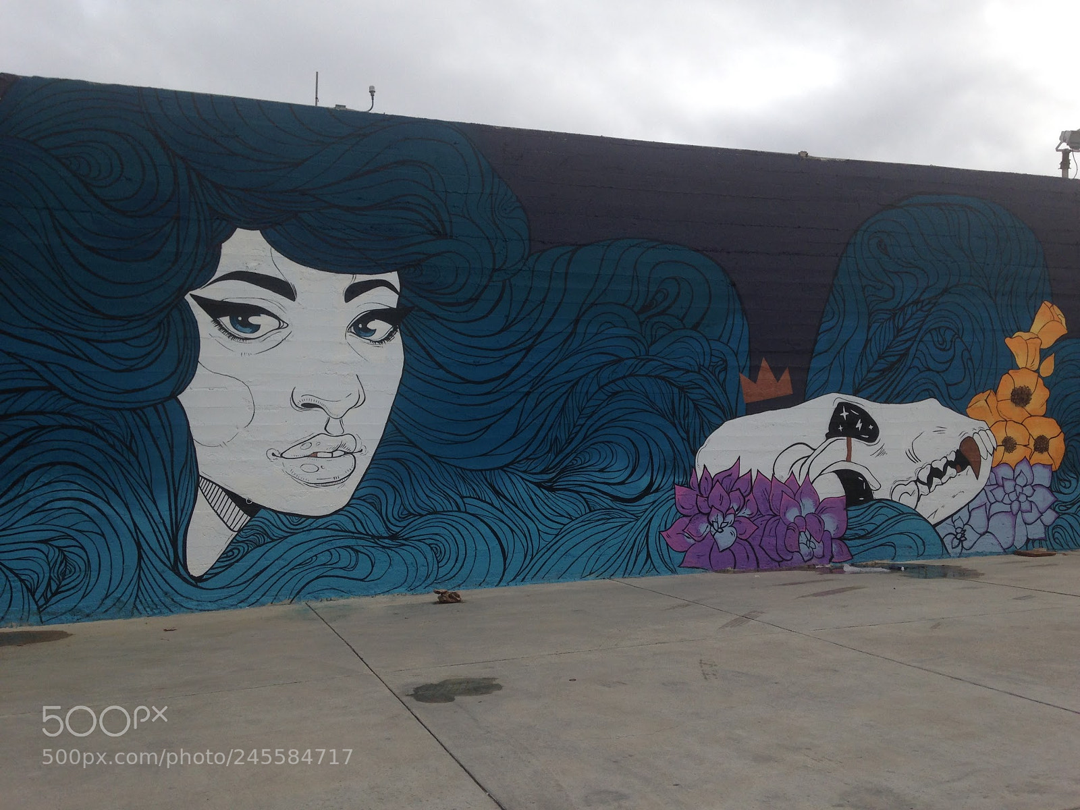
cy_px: 405
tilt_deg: +1.9
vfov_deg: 42.9
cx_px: 540
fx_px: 1030
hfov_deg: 55.4
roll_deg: +3.8
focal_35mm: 33
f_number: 2.4
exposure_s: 1/1466
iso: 50
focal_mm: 4.12
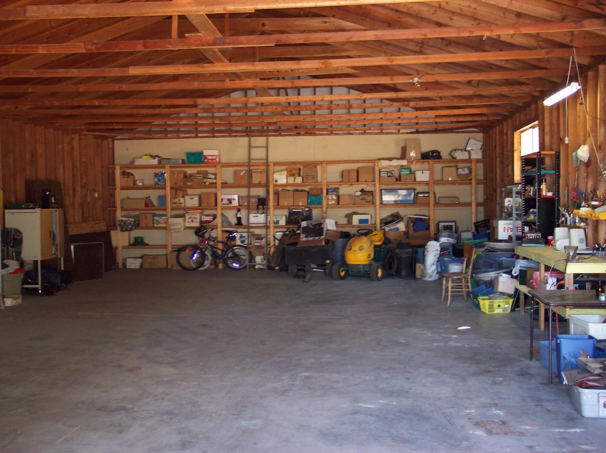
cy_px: 226
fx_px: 665
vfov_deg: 37.7
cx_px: 303
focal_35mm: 38
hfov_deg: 49.0
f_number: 2.8
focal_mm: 8
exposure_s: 1/30
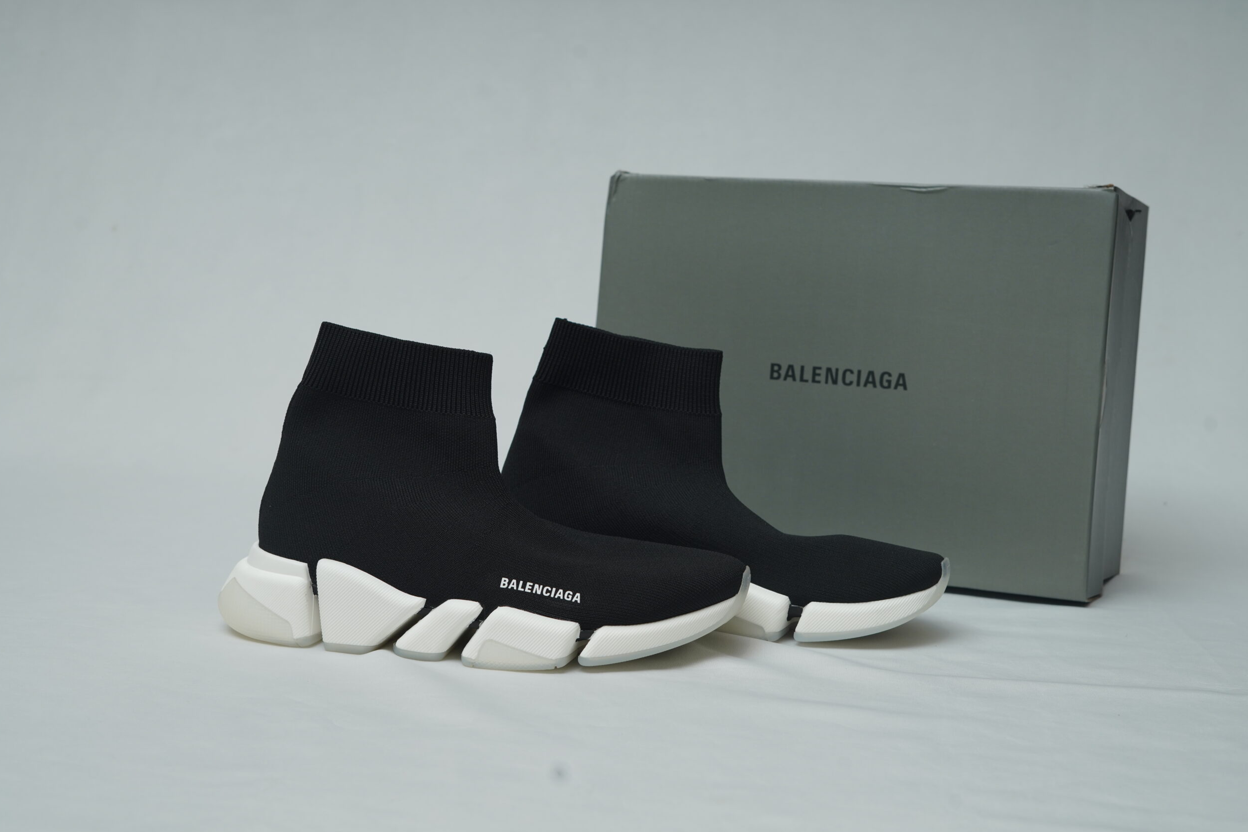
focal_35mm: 51
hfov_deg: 38.9
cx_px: 629
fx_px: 1768
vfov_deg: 26.5
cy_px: 420
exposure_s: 1/200
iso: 320
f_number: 6.3
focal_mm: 50
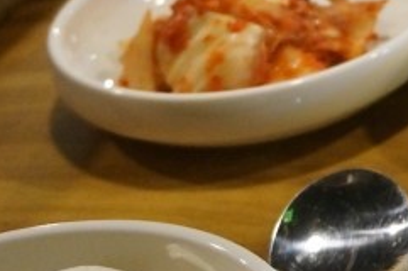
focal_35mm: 112
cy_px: -53
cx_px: 701
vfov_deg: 11.9
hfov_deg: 15.9
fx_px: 1268
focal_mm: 20
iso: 3200
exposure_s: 1/60
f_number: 4
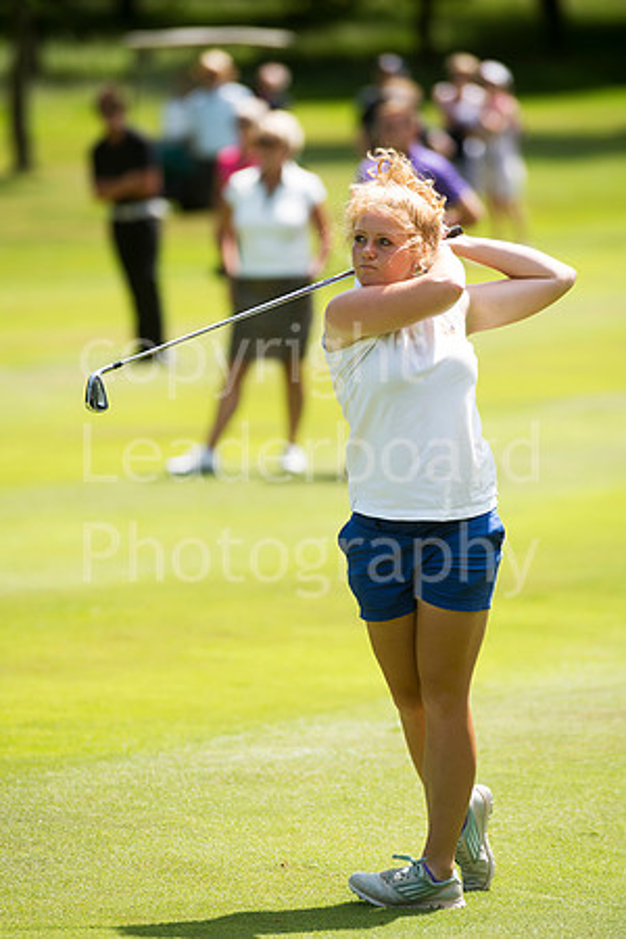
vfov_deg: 6.9
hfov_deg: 4.6
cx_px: 313
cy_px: 470
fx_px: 7824
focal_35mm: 300
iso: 400
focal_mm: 300
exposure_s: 1/1250
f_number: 5.6
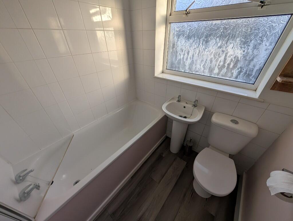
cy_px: 110
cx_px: 146
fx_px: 102
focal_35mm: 12
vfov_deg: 94.6
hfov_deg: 110.5
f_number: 1.7
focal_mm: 2.02
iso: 55
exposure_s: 1/373
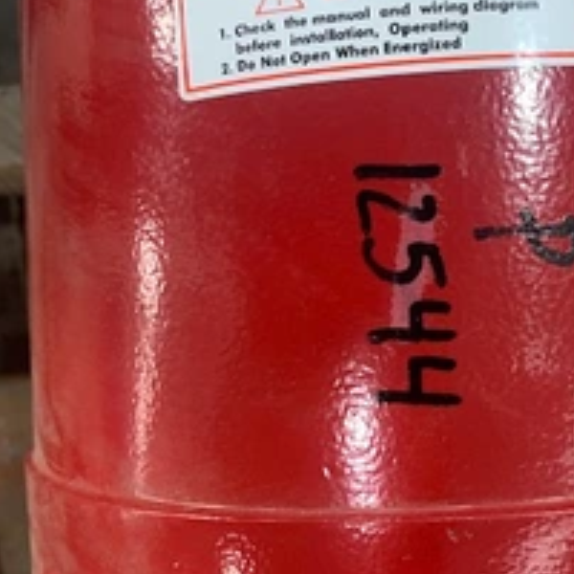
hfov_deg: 36.2
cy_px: 344
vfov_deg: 36.7
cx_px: 405
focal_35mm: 46
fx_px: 863
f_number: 1.8
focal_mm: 4.25
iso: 200
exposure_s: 1/60
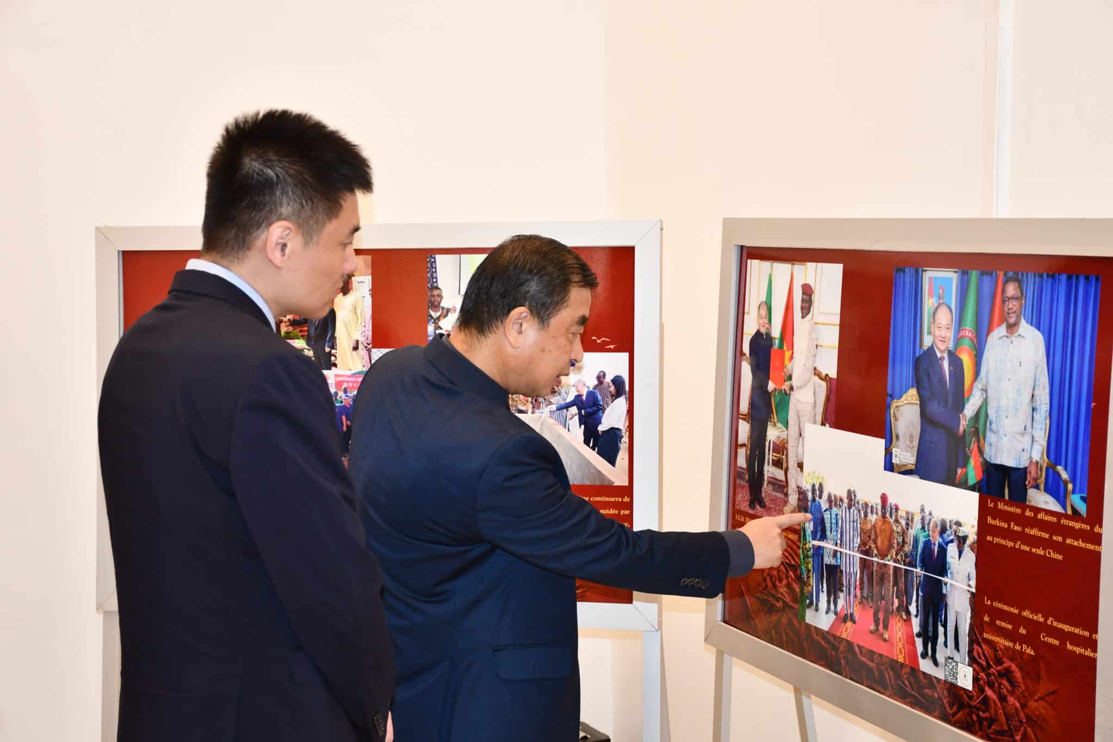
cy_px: 371
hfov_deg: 31.9
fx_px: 1947
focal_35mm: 63
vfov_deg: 21.6
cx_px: 556
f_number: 4.5
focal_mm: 42
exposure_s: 1/60
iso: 1000
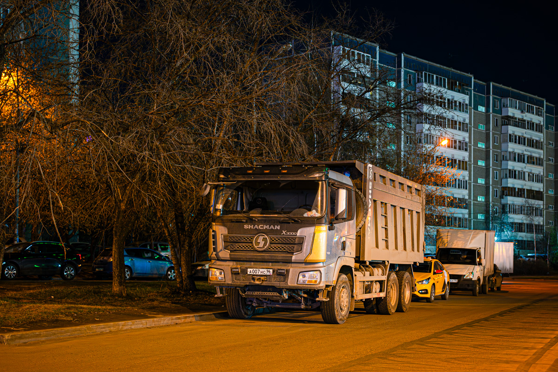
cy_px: 186
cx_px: 279
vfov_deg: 33.4
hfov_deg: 48.4
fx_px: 620
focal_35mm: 40
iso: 1250
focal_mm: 40
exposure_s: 1/15
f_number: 2
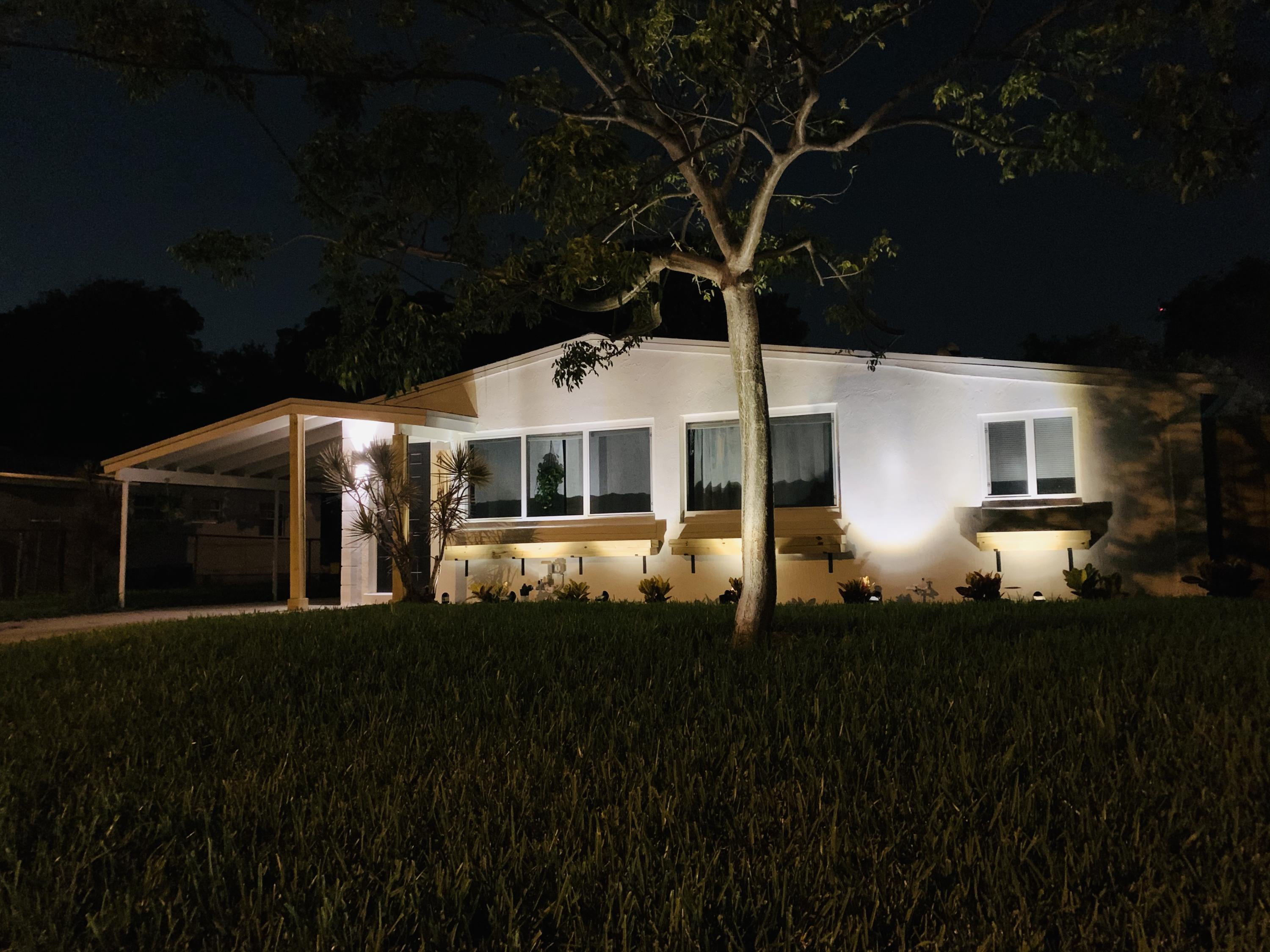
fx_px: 954
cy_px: 476
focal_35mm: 26
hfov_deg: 67.3
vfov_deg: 53.1
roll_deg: +1.2
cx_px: 635
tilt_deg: +5.0
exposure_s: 1/15
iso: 1600
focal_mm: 4.25
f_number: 1.8
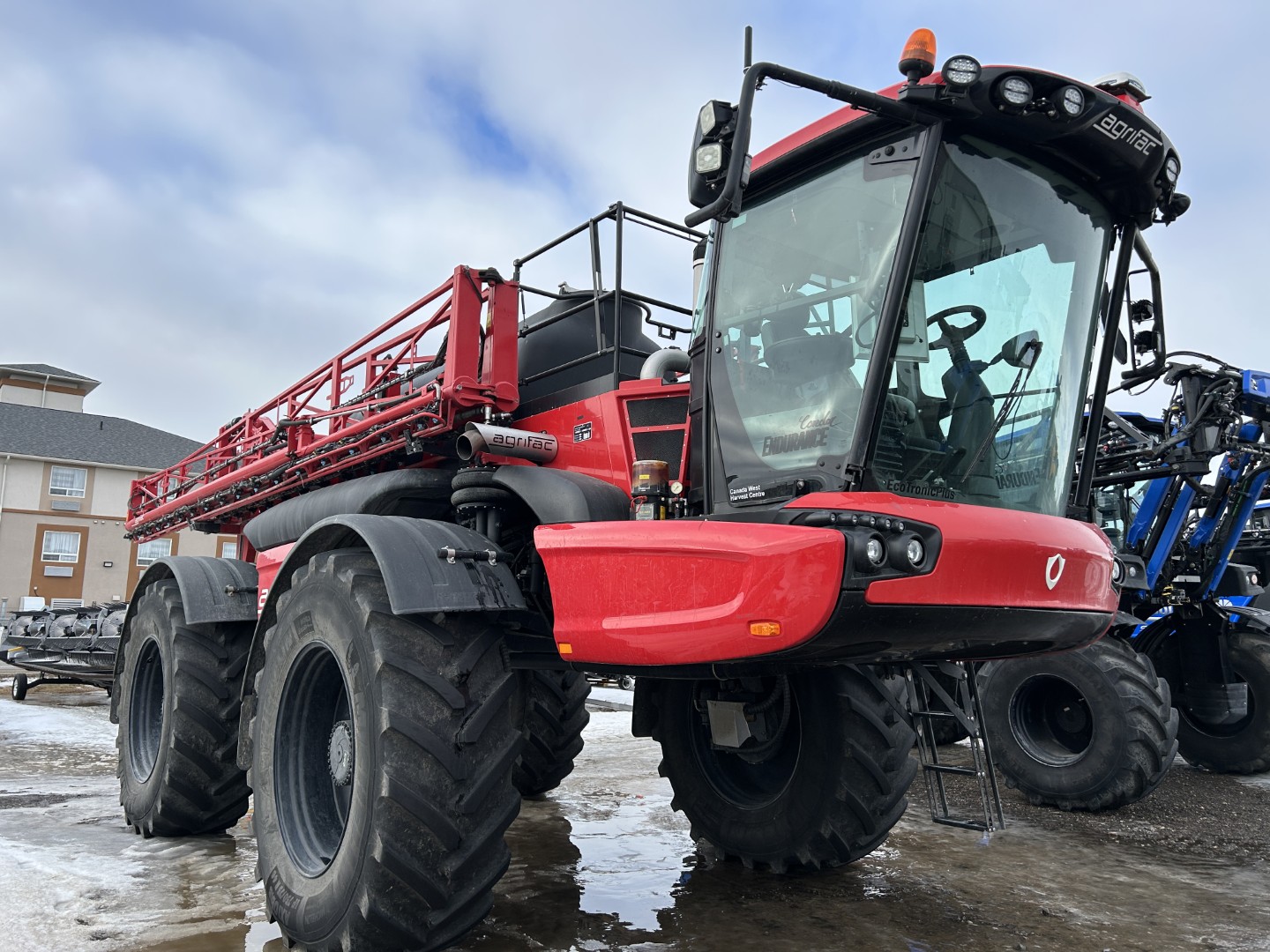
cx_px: 635
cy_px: 476
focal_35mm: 26
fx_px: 954
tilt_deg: +9.4
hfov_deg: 67.3
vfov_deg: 53.1
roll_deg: -1.2
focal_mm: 5.7
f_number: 1.5
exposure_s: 1/1751
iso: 50
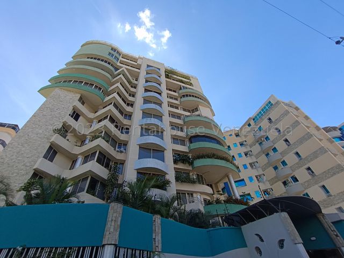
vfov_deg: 78.1
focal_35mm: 16
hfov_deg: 94.5
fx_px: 159
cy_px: 129
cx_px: 172
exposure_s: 1/716
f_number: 2.2
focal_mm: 1.66
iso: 51
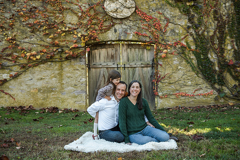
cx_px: 118
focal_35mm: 39
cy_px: 79
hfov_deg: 50.0
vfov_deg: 34.5
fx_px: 258
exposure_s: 1/500
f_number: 3.5
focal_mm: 38
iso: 640
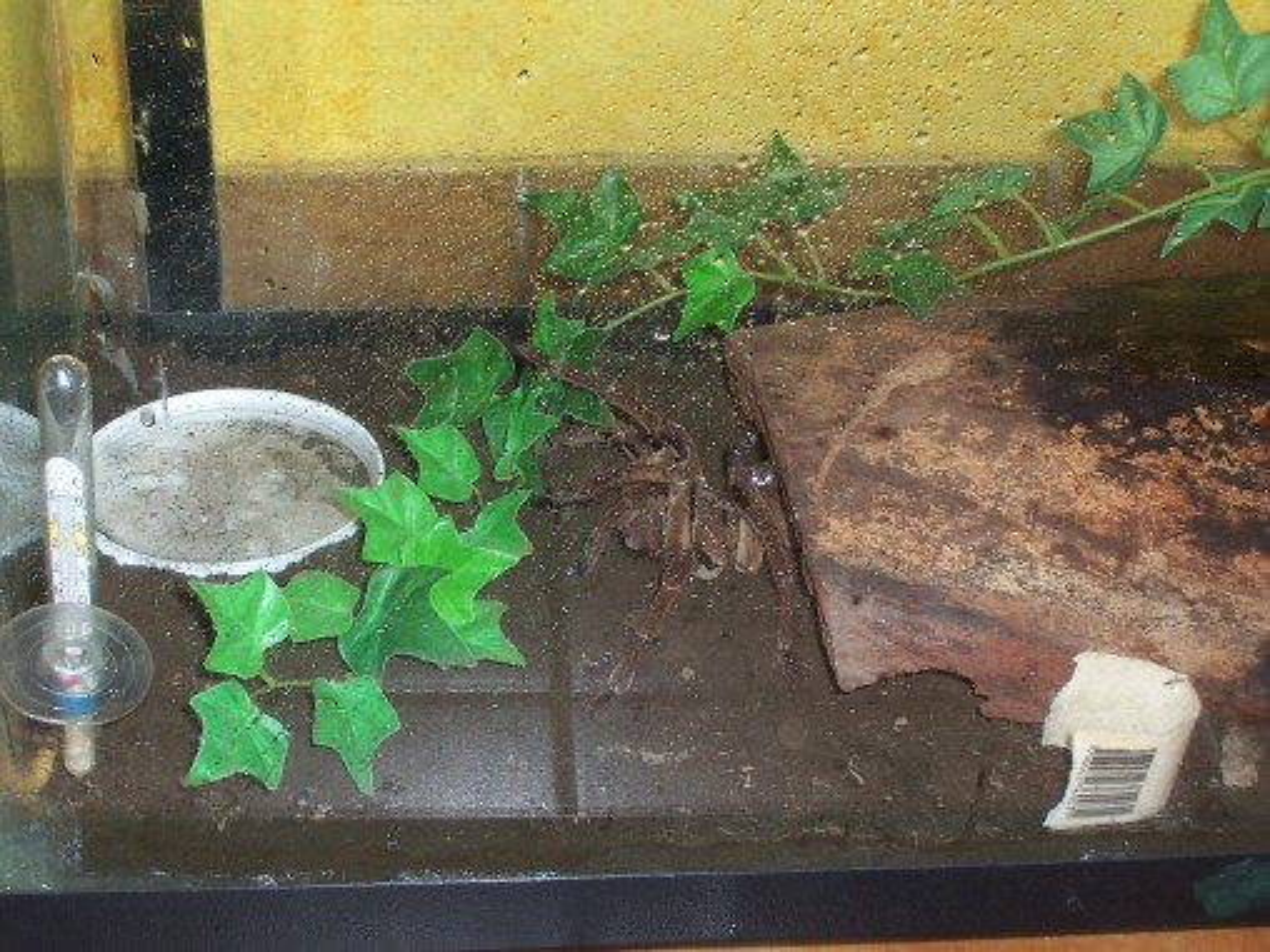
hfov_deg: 27.4
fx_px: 2605
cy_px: 476
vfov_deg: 20.7
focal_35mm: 71
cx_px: 635
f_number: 4
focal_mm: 10.8
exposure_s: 1/90
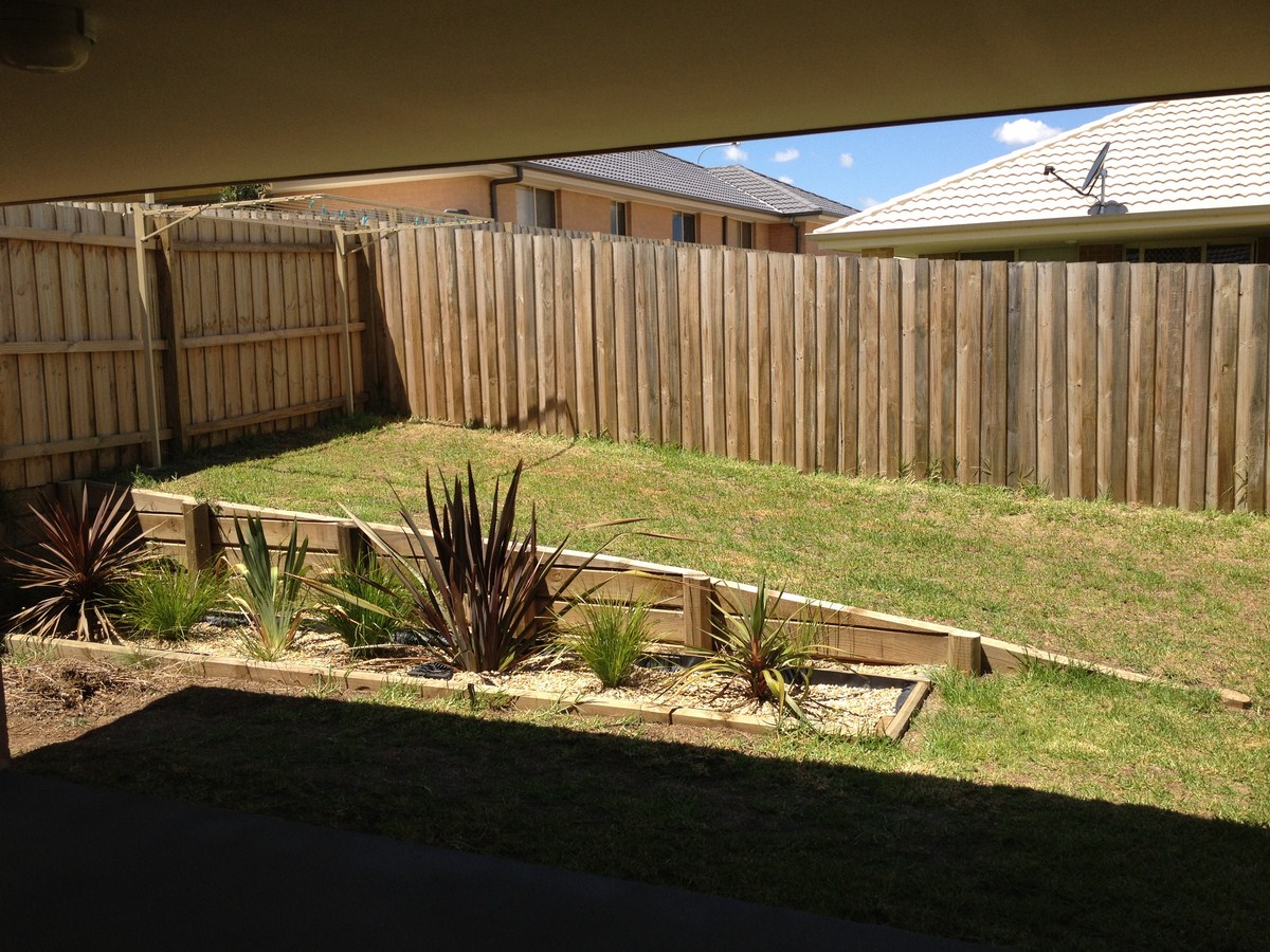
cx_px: 635
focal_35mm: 35
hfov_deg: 52.6
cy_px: 476
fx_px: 1284
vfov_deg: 40.7
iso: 50
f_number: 2.4
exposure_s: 1/1255
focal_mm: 4.28
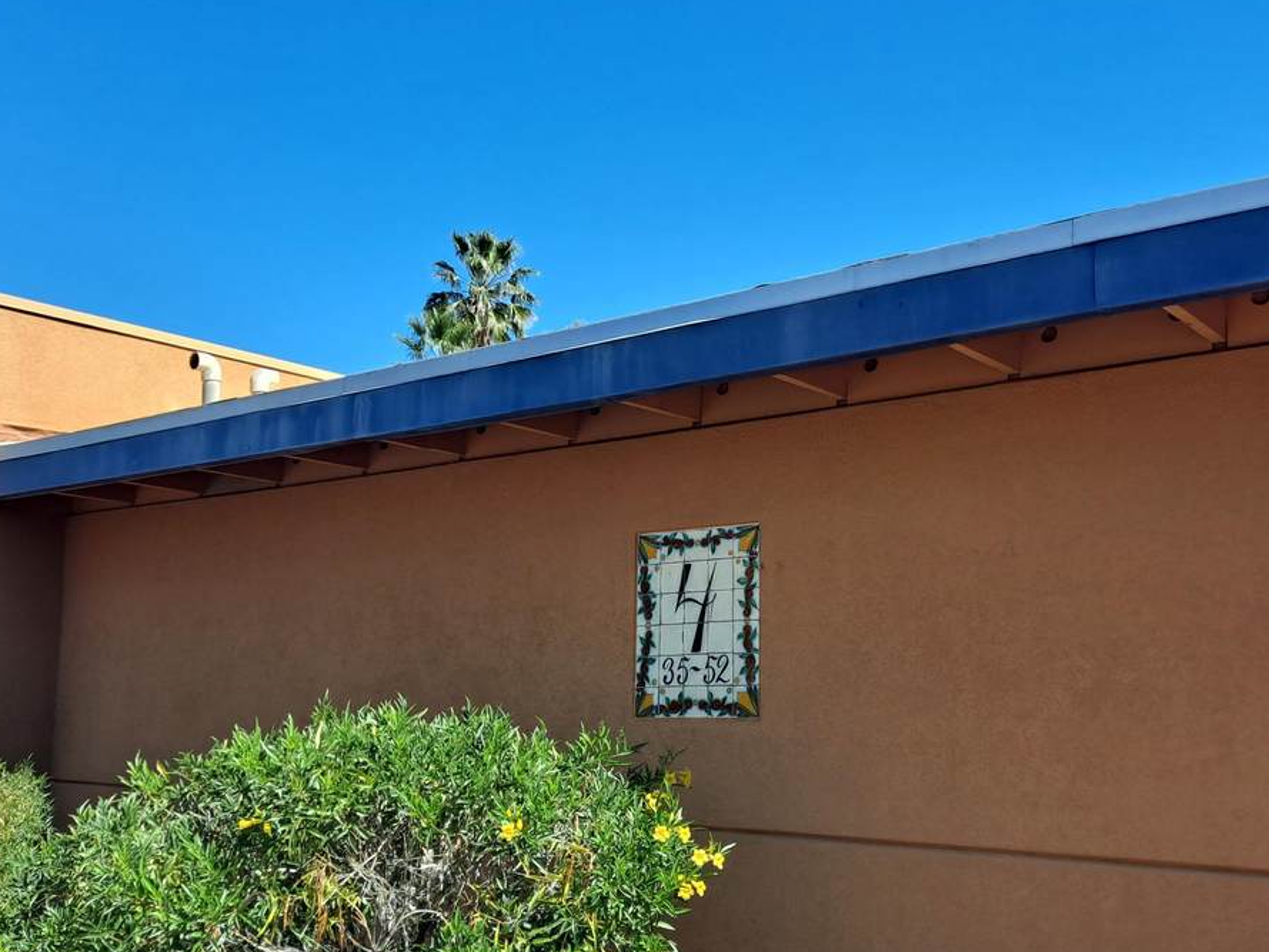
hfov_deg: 51.0
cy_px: 555
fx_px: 1320
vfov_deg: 39.5
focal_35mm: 36
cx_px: 762
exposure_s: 1/772
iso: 32
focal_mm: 4.6
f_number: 2
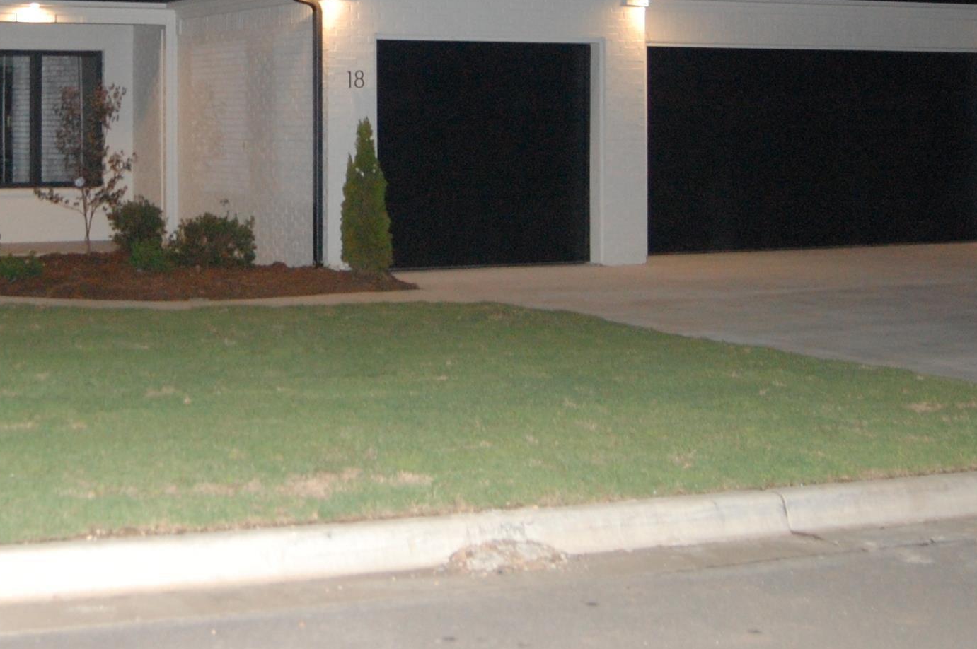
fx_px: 1683
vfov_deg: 21.3
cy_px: 47
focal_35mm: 62
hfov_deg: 31.6
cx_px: 204
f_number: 3.5
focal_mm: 19
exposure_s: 1/60
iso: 1400
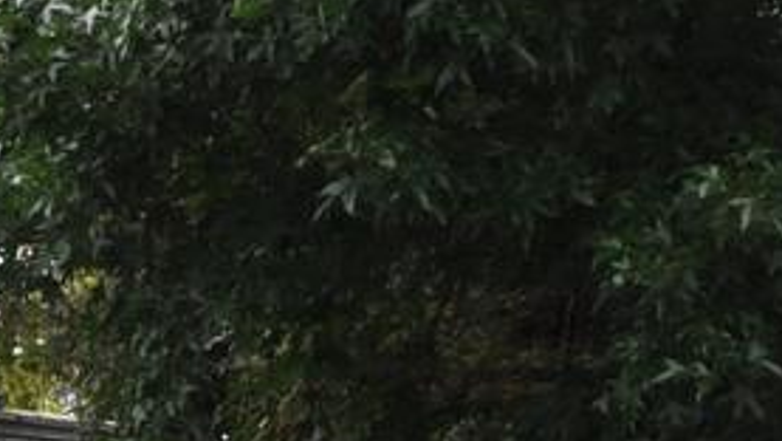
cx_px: -85
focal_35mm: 232
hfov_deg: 9.2
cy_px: 718
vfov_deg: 5.2
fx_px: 4812
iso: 200
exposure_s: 1/200
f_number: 8
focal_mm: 20
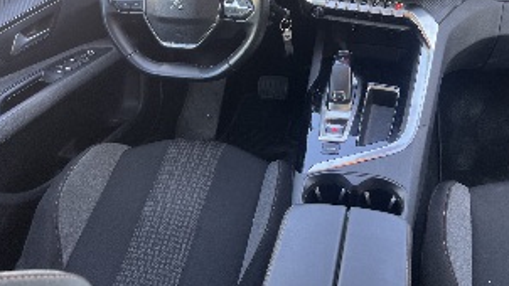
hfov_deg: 51.2
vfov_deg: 29.2
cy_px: 30
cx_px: 312
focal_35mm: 39
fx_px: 526
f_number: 1.5
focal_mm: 5.7
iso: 64
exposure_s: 1/121
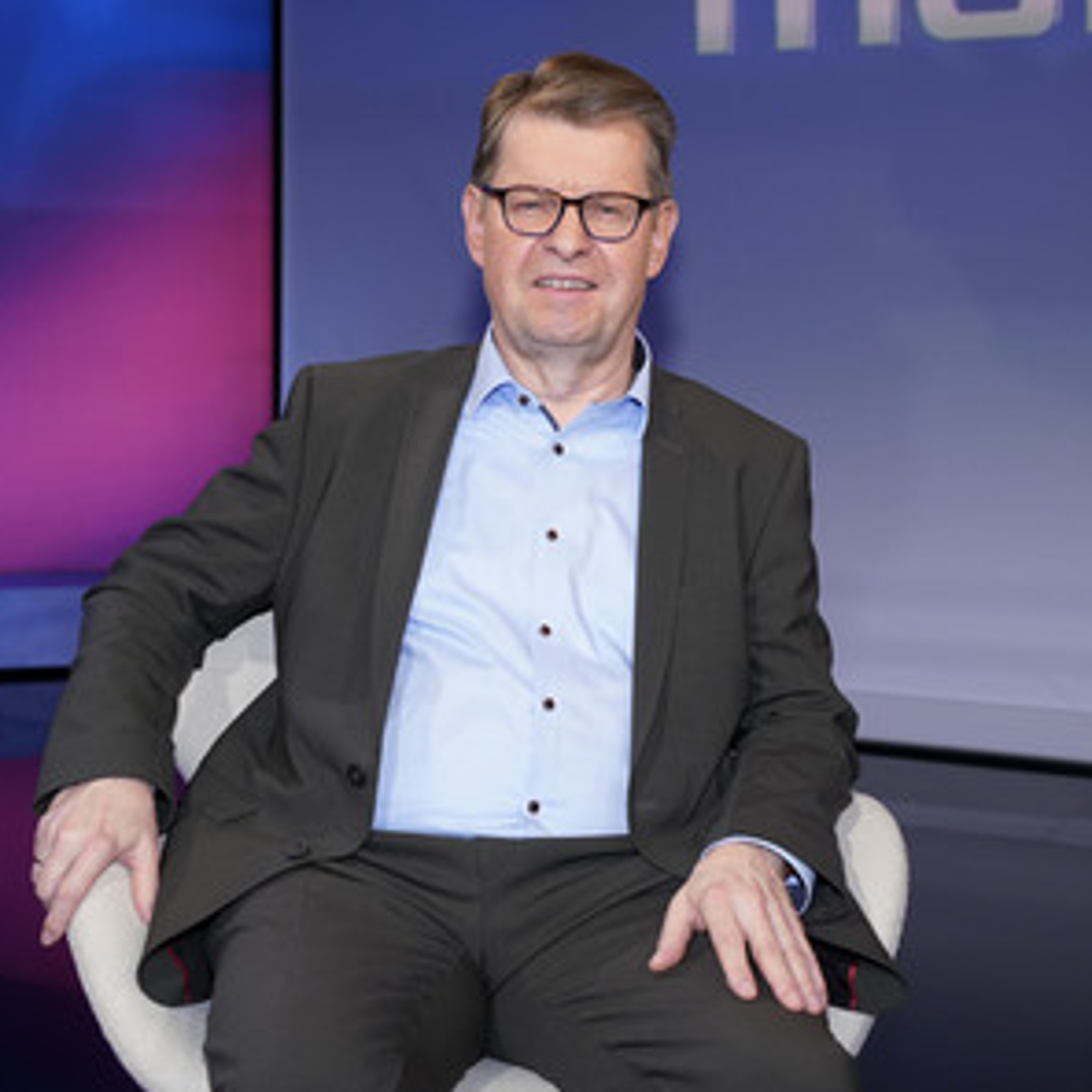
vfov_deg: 32.2
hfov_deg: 32.2
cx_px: 540
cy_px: 550
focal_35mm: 53
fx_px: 1892
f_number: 5
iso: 1600
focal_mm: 41
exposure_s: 1/125
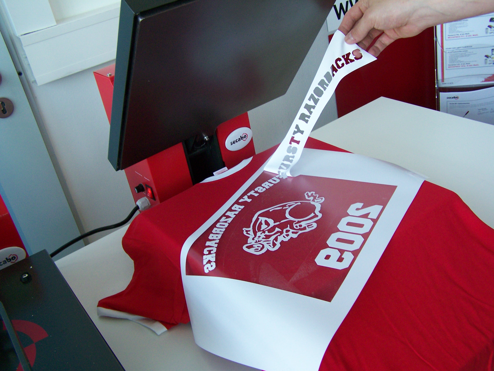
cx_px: 247
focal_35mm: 38
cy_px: 186
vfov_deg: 37.7
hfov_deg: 49.0
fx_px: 542
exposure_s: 1/30
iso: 125
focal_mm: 6.3
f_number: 2.8
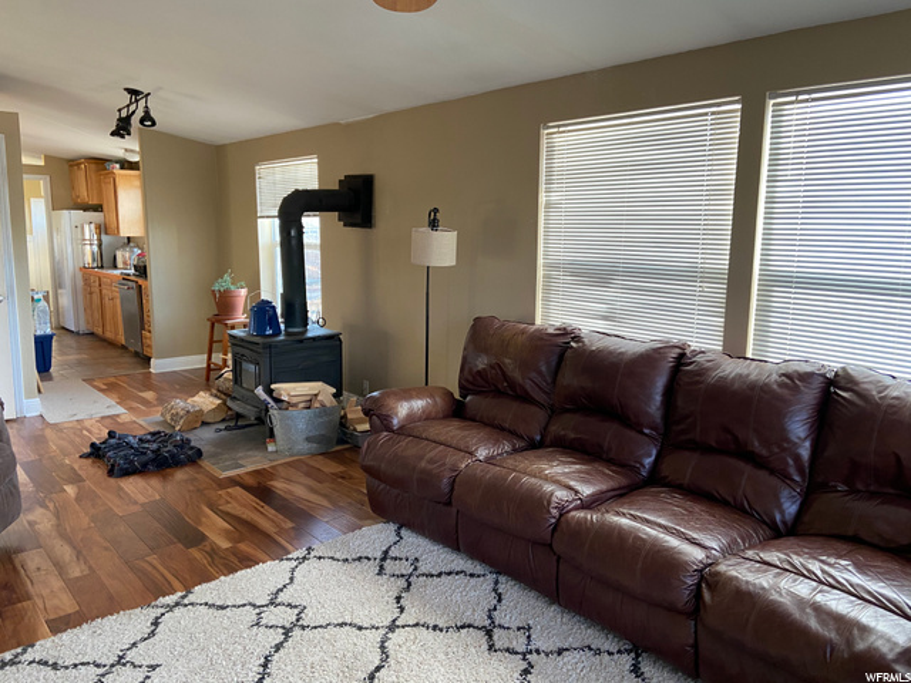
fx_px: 684
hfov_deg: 67.3
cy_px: 342
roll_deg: +0.2
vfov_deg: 53.1
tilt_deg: -9.0
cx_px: 456
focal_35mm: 26
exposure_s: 1/75
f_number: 1.8
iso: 125
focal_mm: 4.25
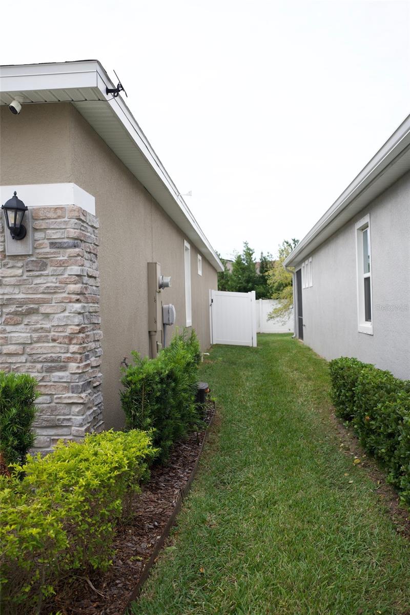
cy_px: 308
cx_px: 205
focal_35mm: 35
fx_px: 598
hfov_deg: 37.9
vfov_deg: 54.4
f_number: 4
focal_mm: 35
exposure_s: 1/250
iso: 100
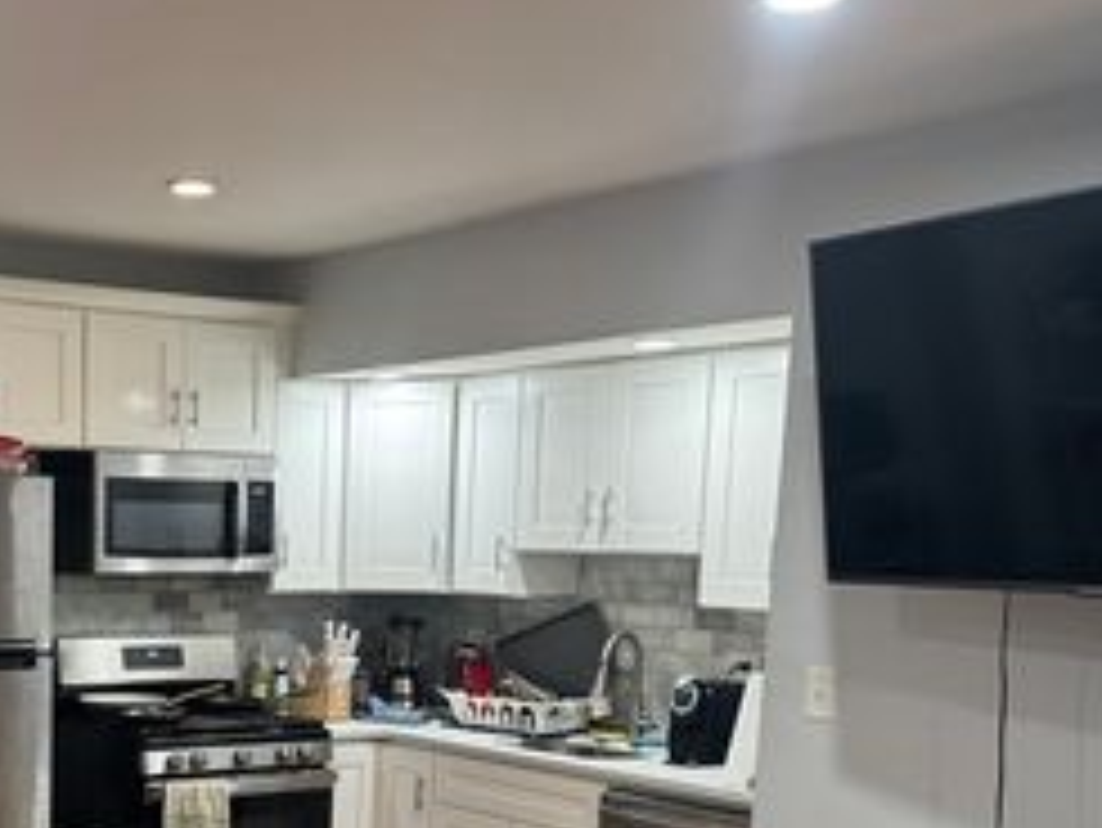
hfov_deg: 37.1
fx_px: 1561
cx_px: 175
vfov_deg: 28.7
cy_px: 718
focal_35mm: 49
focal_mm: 6.76
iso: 200
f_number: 1.78
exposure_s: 1/60
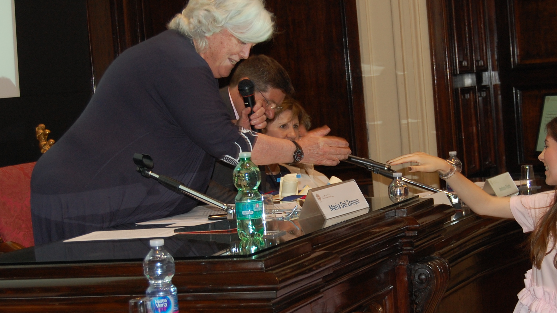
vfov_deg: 13.7
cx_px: 344
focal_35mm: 88
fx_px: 1300
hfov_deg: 24.1
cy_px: 174
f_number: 5
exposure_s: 1/60
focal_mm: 38
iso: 400
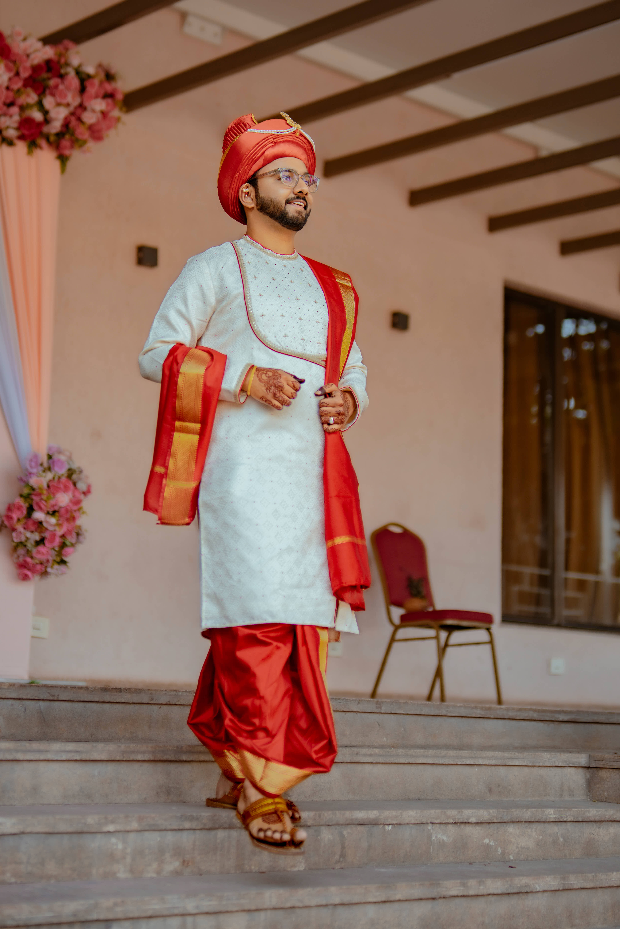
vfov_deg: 31.8
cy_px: 373
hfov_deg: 21.5
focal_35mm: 63
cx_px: 255
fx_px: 1627
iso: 250
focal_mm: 50
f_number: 1.4
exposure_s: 1/800
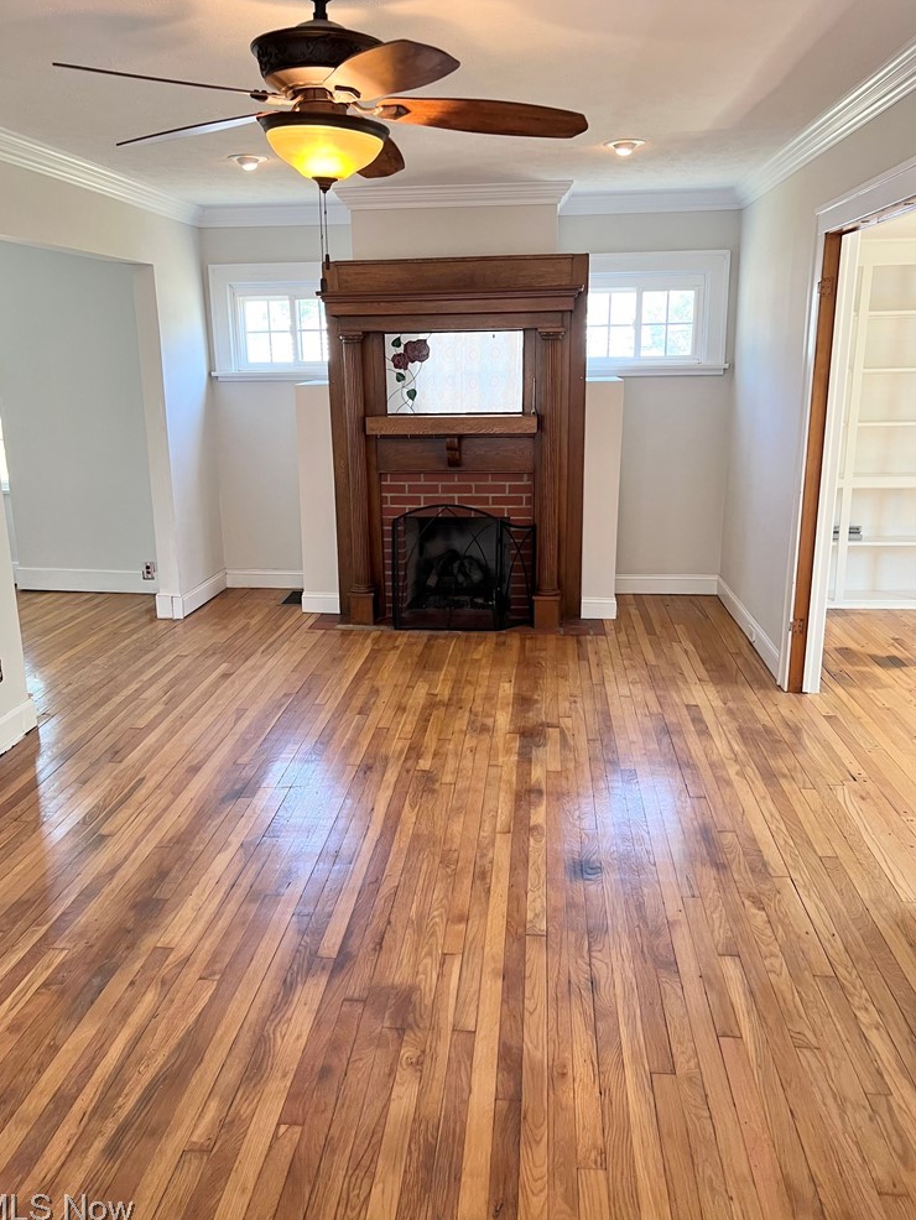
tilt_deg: -14.6
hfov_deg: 51.4
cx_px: 446
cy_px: 610
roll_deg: +2.1
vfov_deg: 65.3
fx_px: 952
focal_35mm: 27
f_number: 1.5
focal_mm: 5.7
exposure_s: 1/60
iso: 125
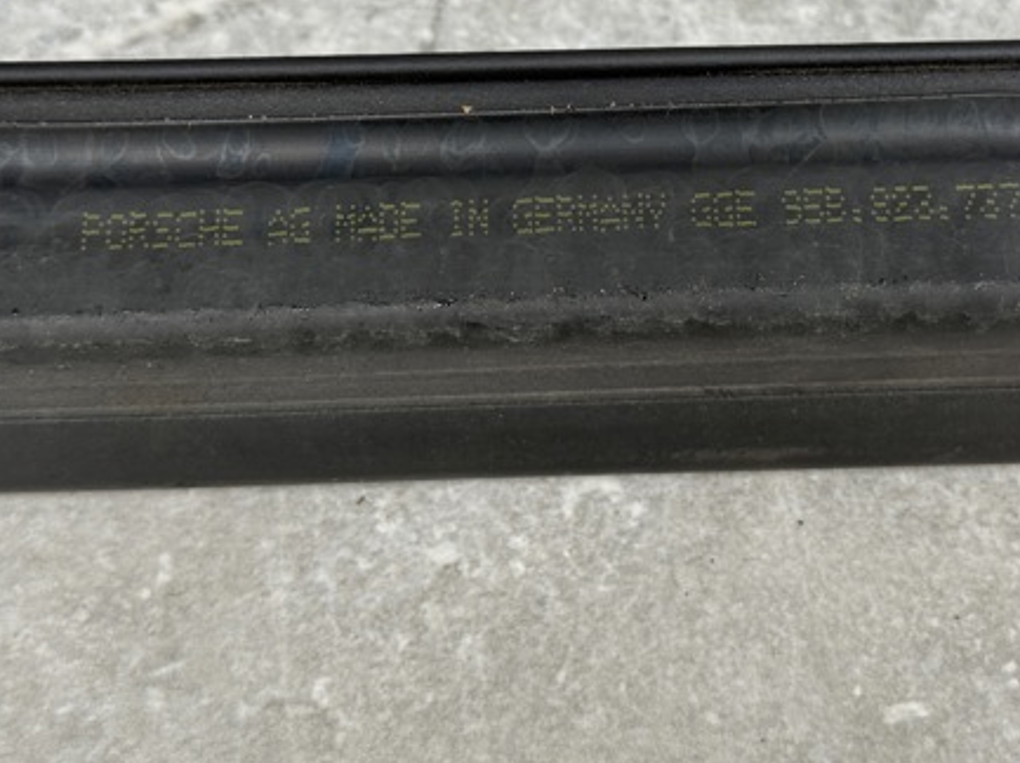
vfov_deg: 20.6
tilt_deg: -59.6
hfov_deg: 27.2
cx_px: 695
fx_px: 2090
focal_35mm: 71
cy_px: 234
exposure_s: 1/162
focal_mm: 6.76
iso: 50
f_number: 1.78
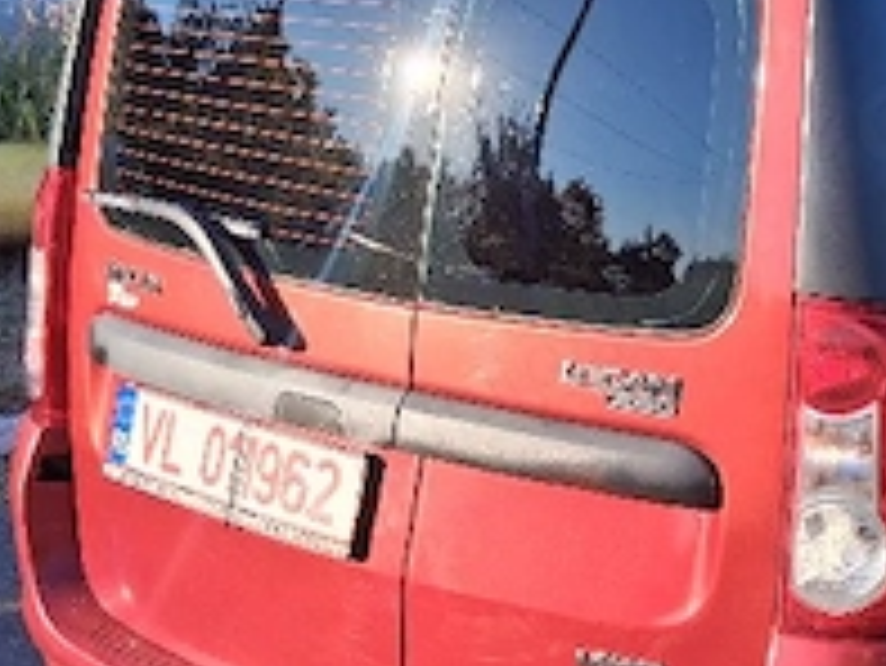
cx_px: 819
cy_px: 315
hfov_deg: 23.9
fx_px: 2023
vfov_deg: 18.7
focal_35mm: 79
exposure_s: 1/303
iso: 25
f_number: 1.8
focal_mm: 3.98
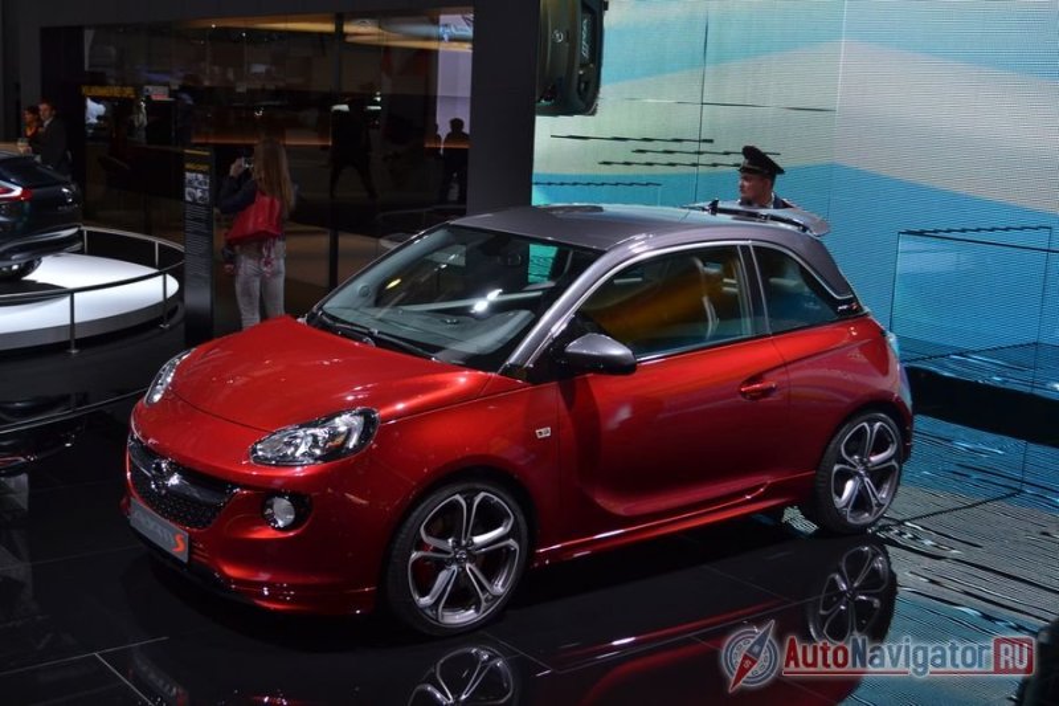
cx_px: 530
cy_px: 353
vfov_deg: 29.9
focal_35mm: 45
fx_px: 1323
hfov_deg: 43.6
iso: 400
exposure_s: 1/125
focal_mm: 30
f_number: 5.6
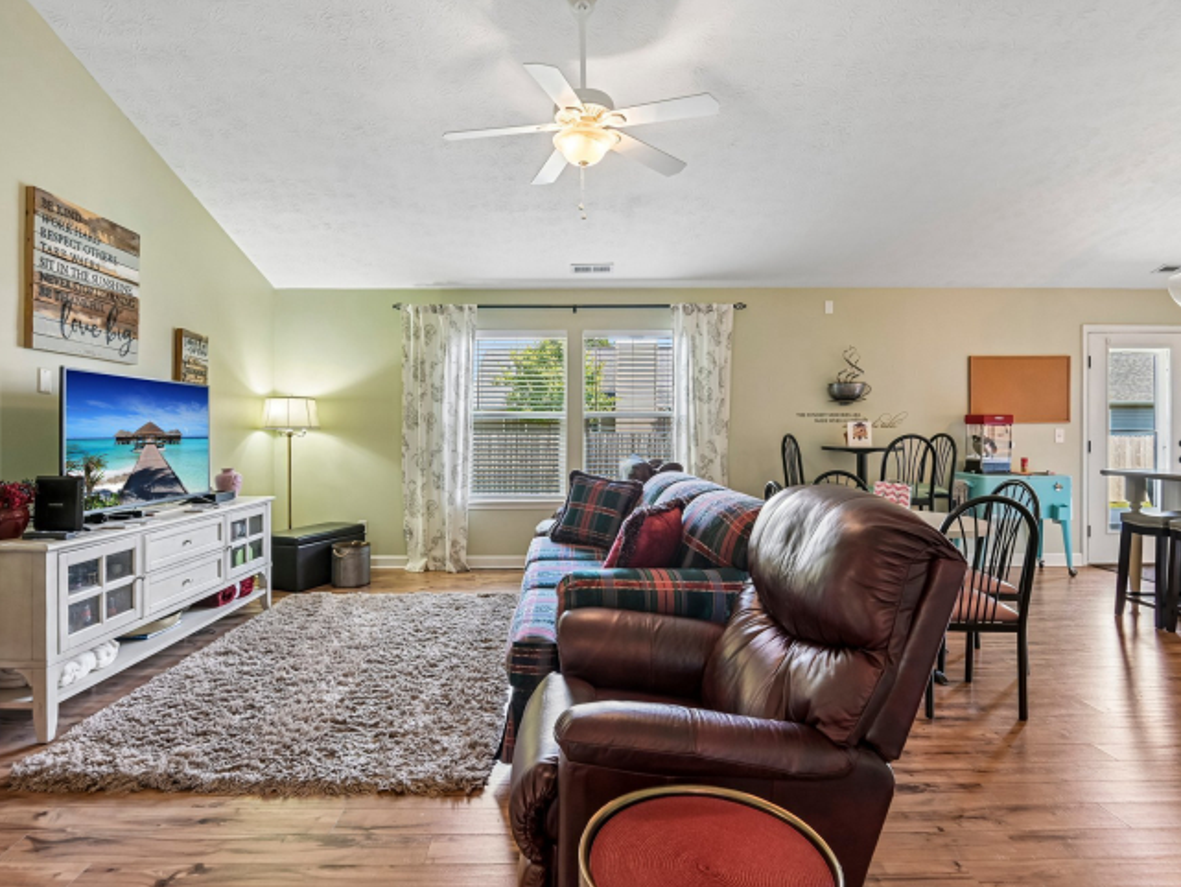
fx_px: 614
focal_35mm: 18
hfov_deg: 87.7
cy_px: 432
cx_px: 573
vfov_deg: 71.6
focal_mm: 16
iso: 360
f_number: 8
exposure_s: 1/15
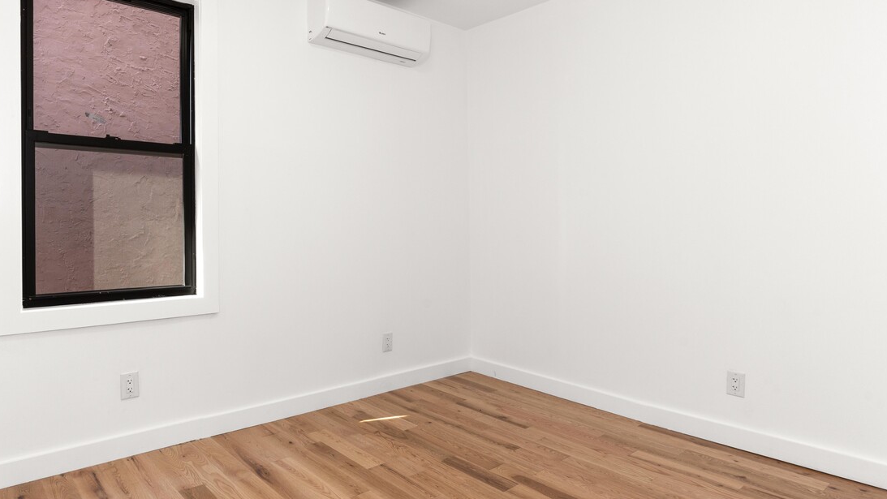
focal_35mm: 23
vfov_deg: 49.5
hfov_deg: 78.2
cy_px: 230
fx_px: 541
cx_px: 378
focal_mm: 16
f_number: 11
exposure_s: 1/10
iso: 200
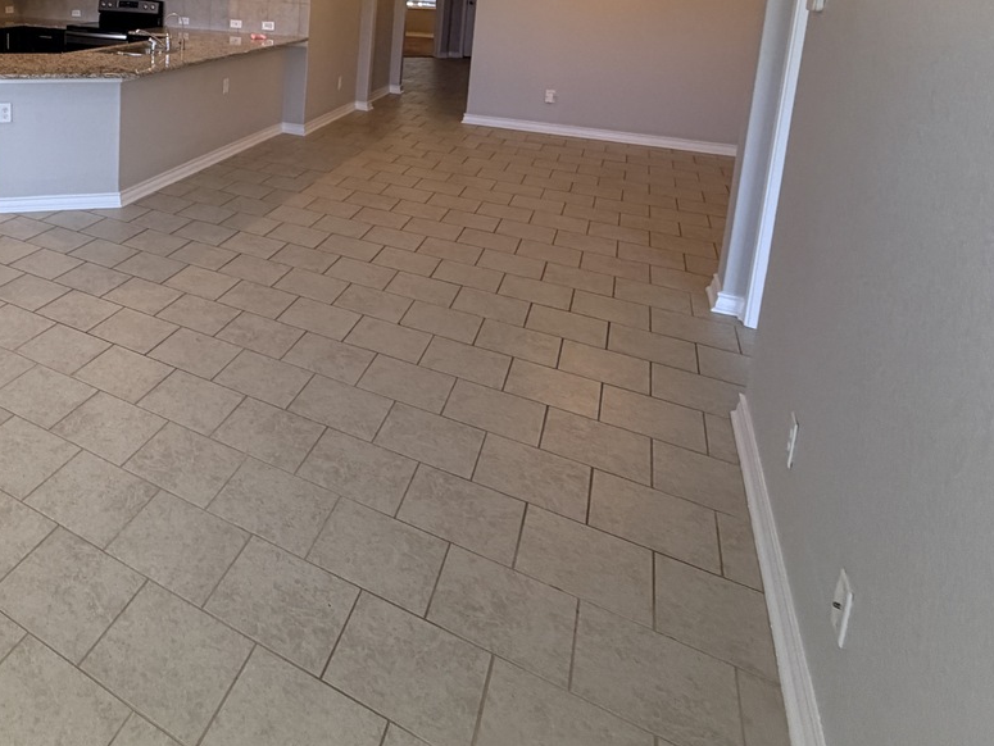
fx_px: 747
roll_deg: -0.2
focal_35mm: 26
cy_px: 77
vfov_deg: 47.8
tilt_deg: -8.1
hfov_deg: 58.1
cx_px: 108
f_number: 2.2
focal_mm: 2.22
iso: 200
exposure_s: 1/120
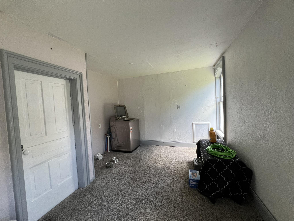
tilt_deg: -3.1
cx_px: 147
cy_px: 110
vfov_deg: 89.9
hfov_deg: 106.2
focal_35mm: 13
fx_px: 110
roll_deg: +2.7
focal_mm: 1.57
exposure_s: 1/99
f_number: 1.8
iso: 100
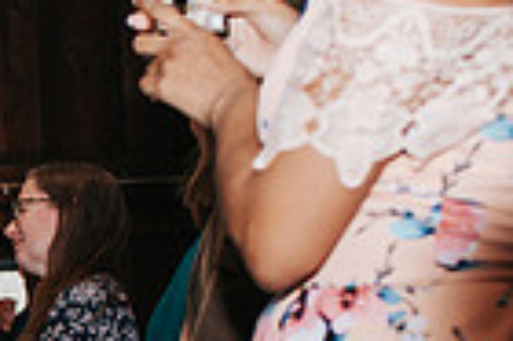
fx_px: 2576
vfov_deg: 7.4
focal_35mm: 181
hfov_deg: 10.5
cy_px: 557
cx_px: -504
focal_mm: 35
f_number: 3.2
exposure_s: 1/200
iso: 1000
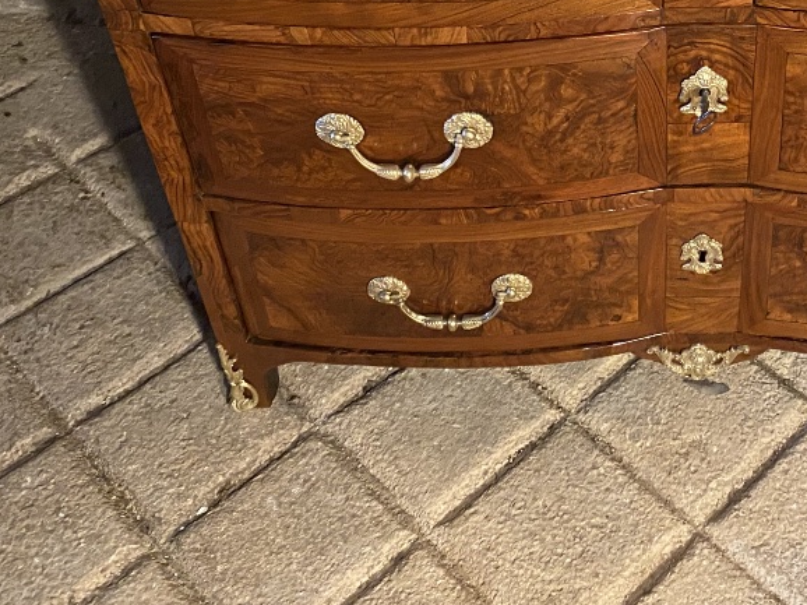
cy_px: -17
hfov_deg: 34.0
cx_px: 693
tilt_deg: -36.2
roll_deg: -2.0
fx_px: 1258
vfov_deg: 25.5
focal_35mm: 54
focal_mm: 4.25
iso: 640
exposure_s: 1/25
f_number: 1.8
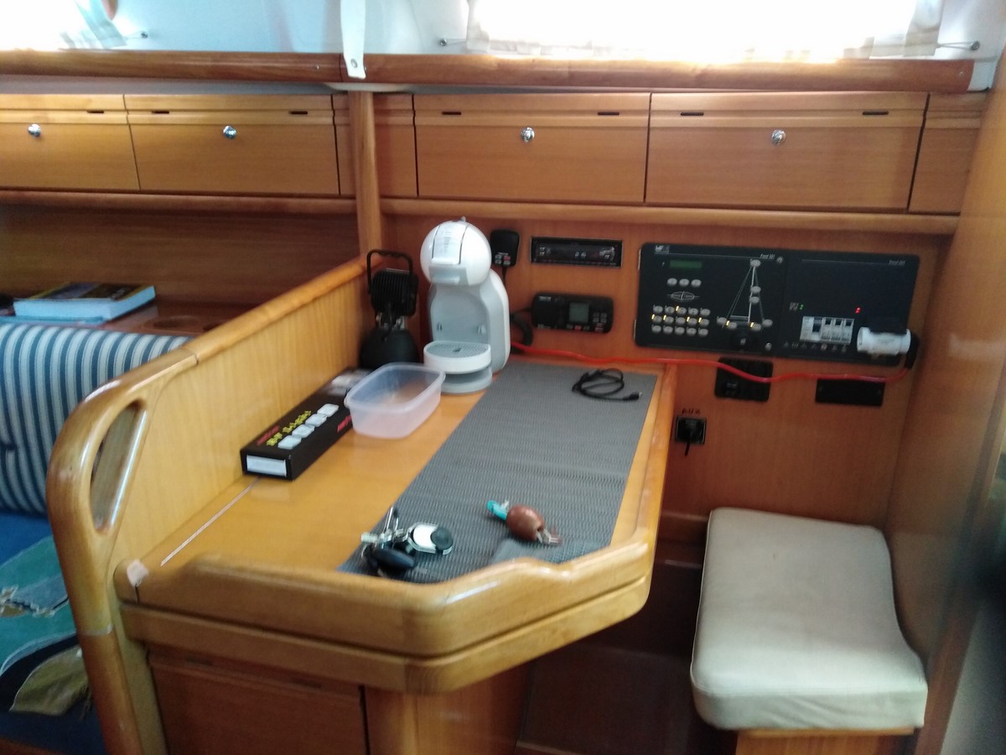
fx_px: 756
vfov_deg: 53.1
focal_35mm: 26
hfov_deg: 67.3
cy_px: 378
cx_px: 503
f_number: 2.2
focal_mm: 3.46
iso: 419
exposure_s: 1/30
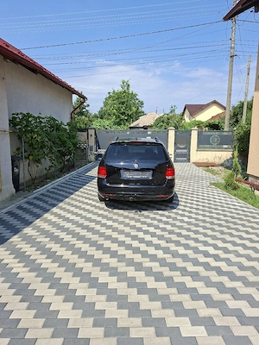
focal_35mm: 23
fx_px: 229
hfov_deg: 58.9
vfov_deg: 73.9
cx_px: 130
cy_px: 172
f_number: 1.8
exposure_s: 1/1667
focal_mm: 5.54
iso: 50
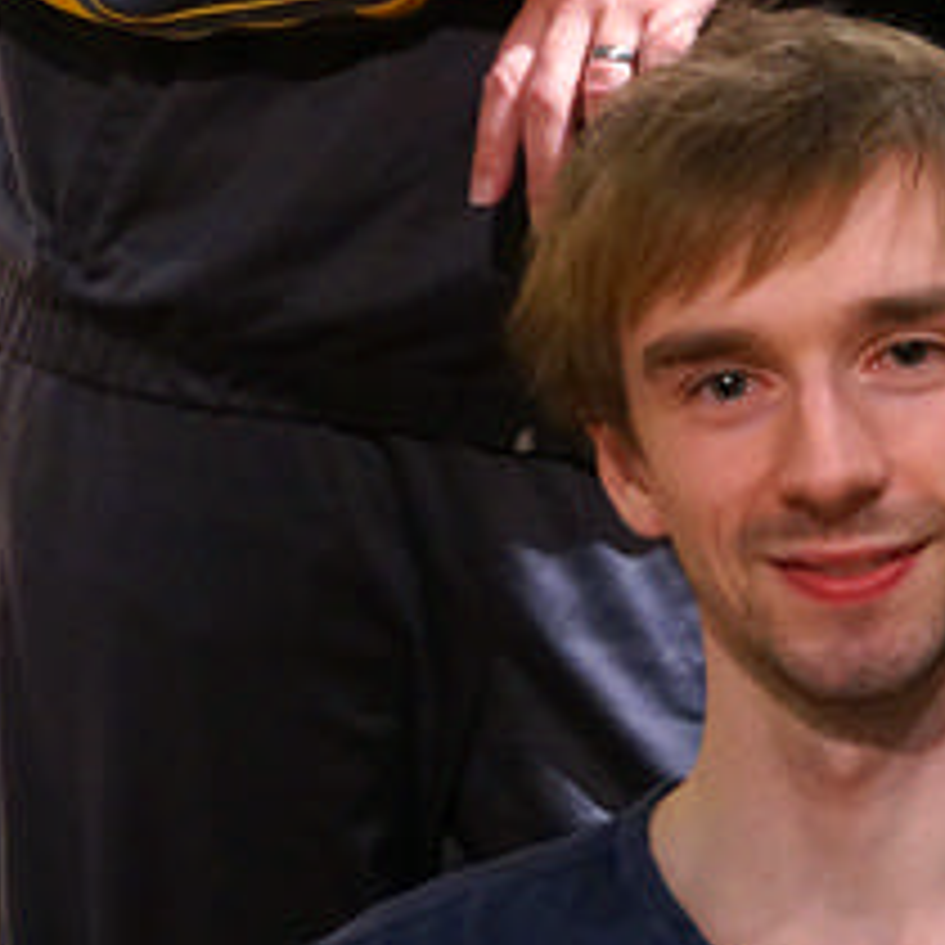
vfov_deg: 12.2
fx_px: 4386
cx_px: 765
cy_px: 90
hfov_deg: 12.2
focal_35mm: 142
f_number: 4.5
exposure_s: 1/40
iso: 1600
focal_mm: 26
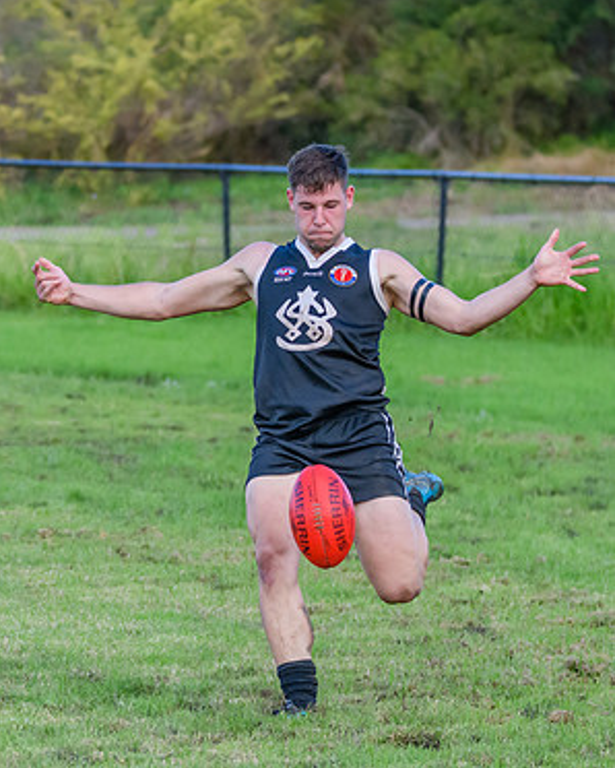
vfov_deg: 3.9
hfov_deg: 3.1
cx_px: 343
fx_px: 11299
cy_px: 281
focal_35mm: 497
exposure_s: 1/2000
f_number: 5.3
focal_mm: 210
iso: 2800
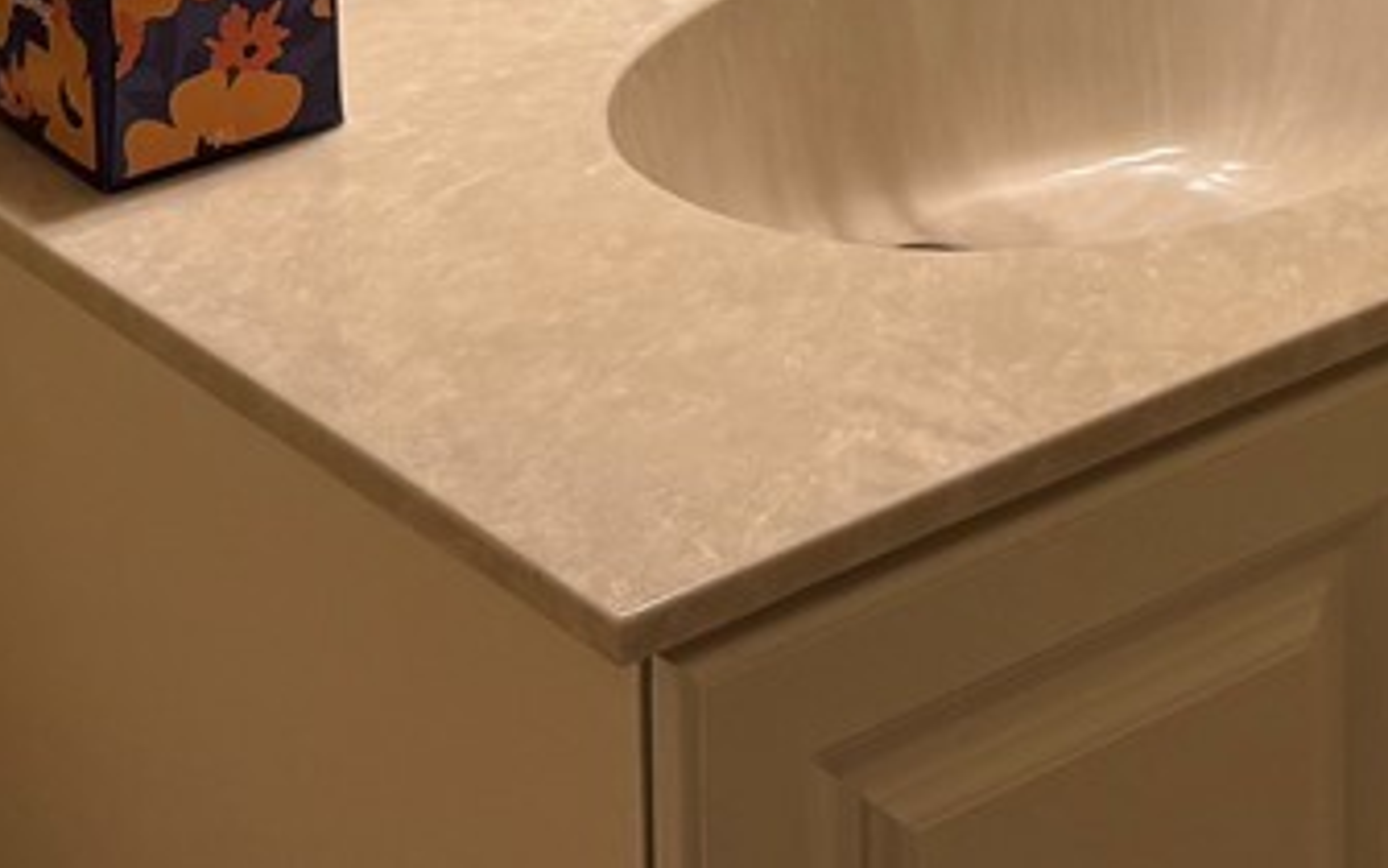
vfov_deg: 10.0
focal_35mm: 121
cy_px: -868
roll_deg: +1.3
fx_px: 4577
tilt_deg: -11.7
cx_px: 1041
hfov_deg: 17.1
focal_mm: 6.76
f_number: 1.78
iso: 80
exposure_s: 1/392
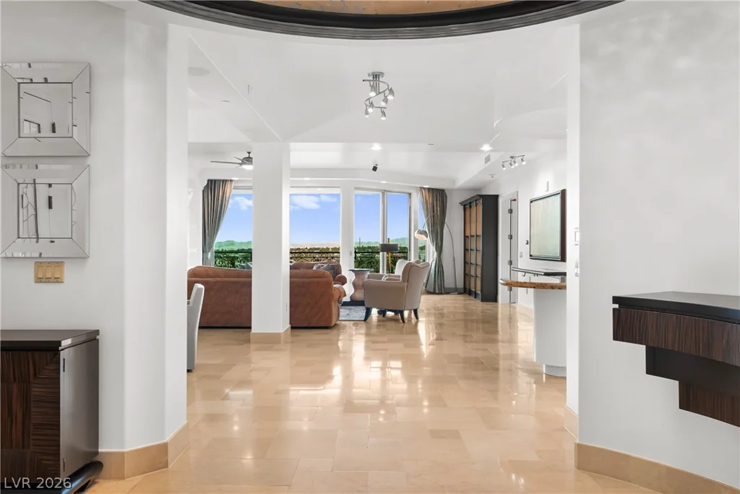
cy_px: 247
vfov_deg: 43.6
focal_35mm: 30
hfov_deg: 61.9
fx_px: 617
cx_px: 370
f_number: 8
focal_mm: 20
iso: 400
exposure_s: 1/20
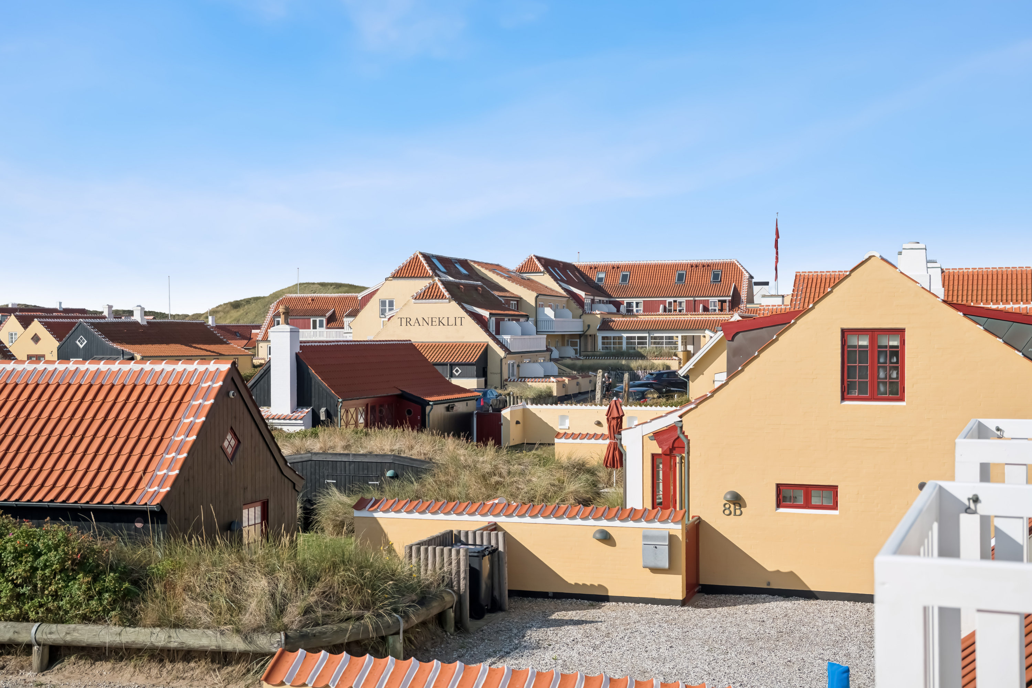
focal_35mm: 48
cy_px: 344
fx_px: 1376
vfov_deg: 28.1
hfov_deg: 41.1
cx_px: 516
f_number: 5
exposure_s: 1/3200
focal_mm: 48
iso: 250
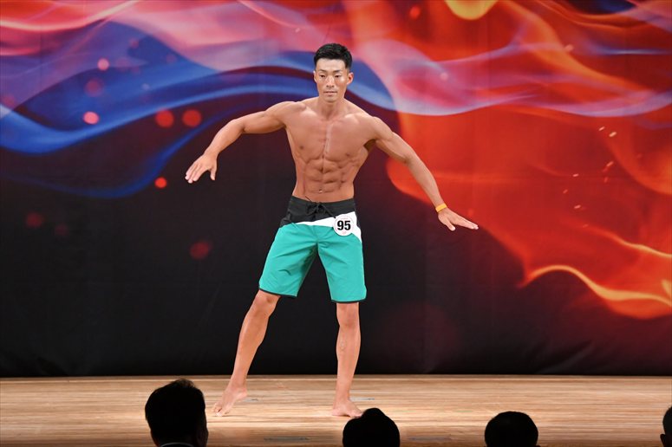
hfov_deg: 9.2
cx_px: 336
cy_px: 224
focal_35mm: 225
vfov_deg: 6.1
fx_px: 4198
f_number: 5.6
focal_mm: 150
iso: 3600
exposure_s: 1/400
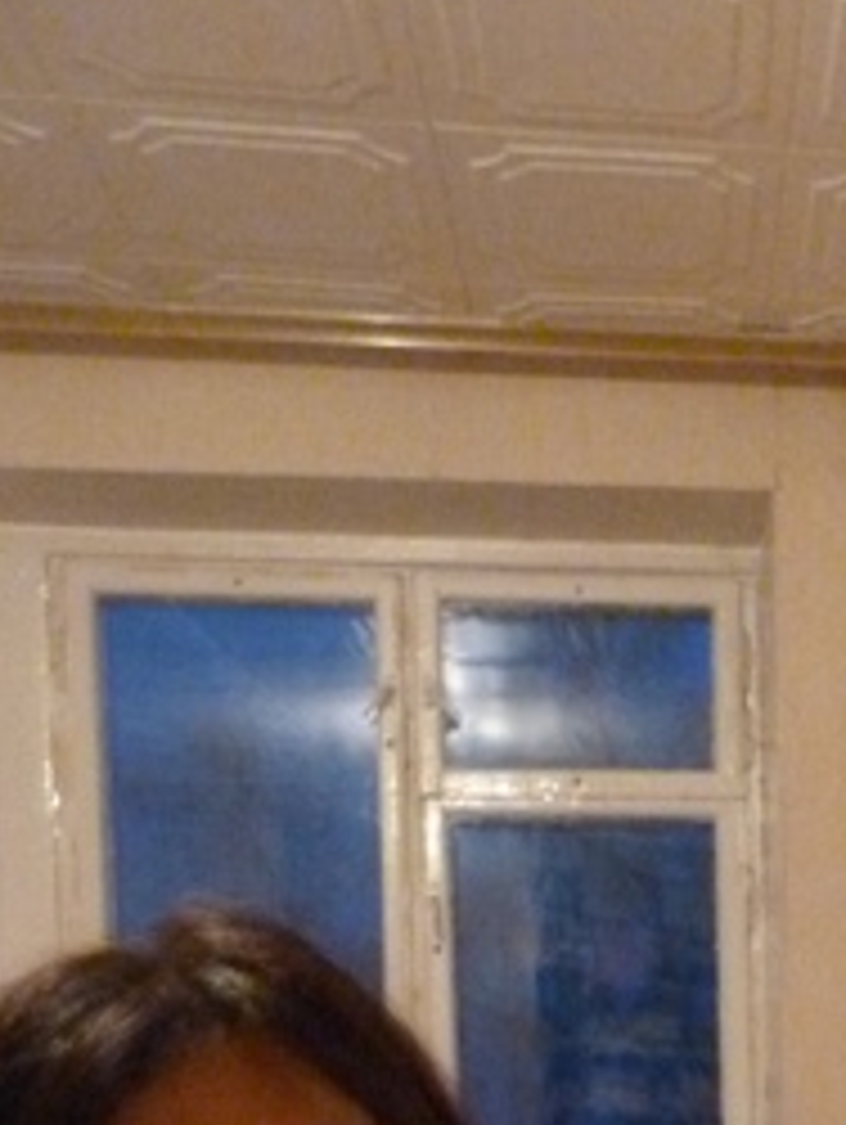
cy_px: 1382
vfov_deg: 26.5
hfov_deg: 21.5
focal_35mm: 64
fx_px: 2082
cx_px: 986
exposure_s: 1/15
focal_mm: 4.5
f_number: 2.8
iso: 800
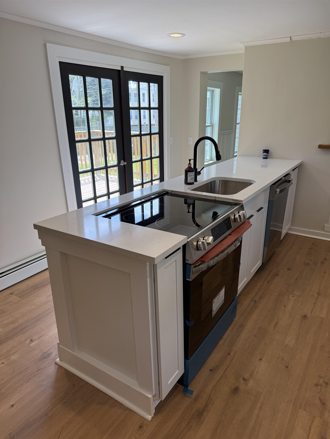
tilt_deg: -19.5
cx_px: 165
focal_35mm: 24
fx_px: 305
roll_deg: +0.0
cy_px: 220
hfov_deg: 56.8
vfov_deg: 71.6
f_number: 1.78
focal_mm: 6.76
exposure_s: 1/381
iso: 100
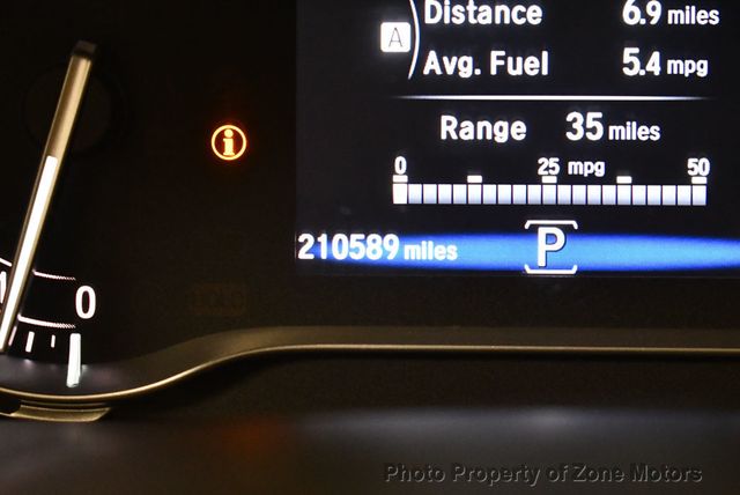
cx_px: 370
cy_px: 248
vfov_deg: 12.5
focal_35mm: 110
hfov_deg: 18.6
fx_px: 2263
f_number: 5.6
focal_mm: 55
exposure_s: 1/60
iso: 4000
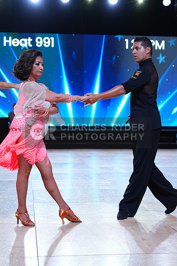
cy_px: 133
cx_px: 88
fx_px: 516
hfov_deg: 19.5
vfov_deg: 28.8
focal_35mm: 70
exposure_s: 1/320
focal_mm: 70
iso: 800
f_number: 4
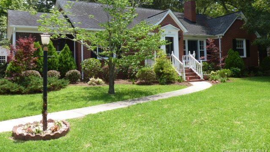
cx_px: 135
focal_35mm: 33
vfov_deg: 35.4
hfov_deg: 59.5
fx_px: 236
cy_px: 54
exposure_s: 1/200
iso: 100
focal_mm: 5.4
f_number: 4
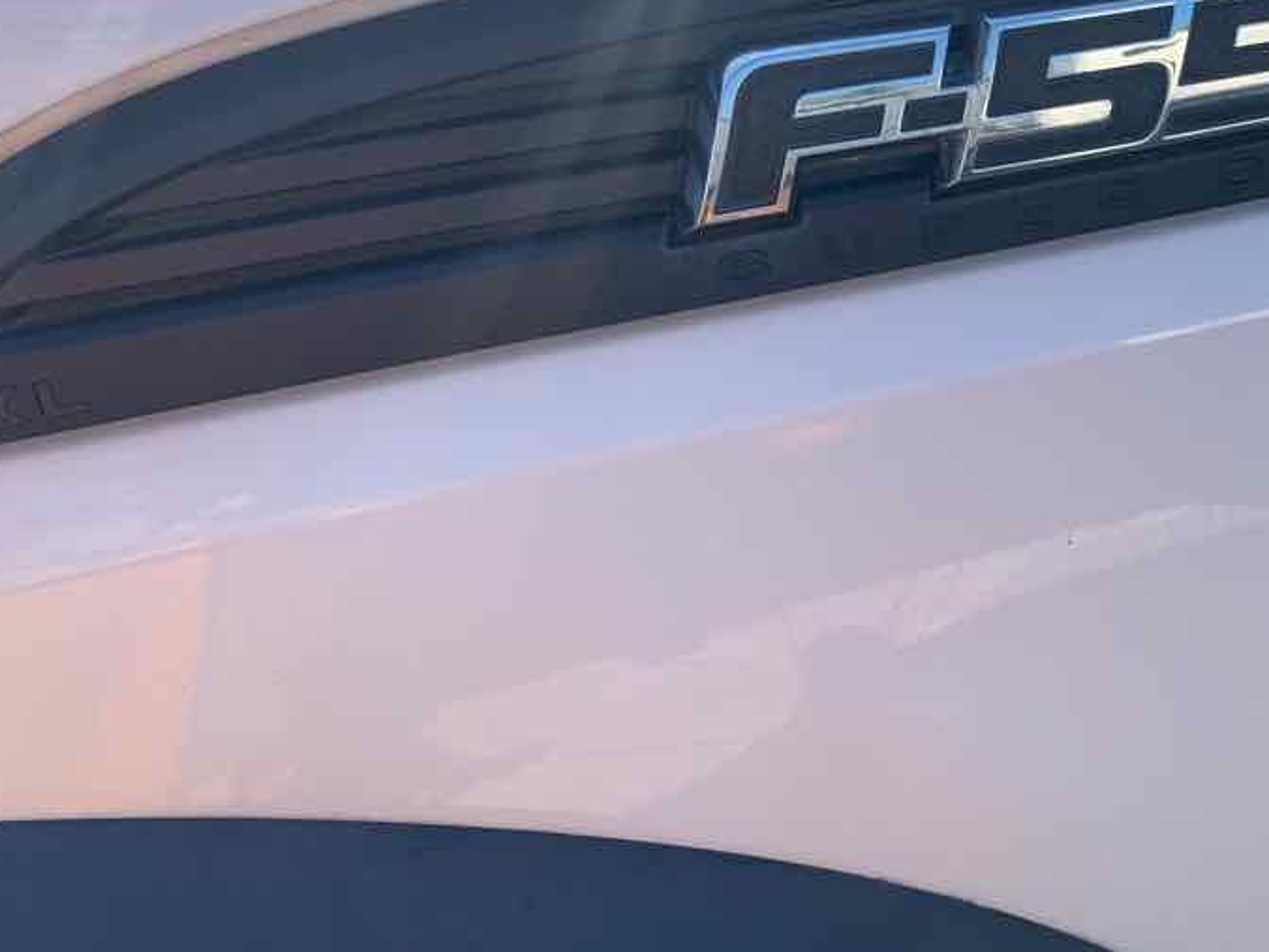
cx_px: 1089
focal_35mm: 47
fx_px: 1723
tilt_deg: -29.9
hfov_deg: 38.3
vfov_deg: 30.8
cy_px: 359
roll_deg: -1.2
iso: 25
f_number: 1.8
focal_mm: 4.25
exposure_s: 1/696
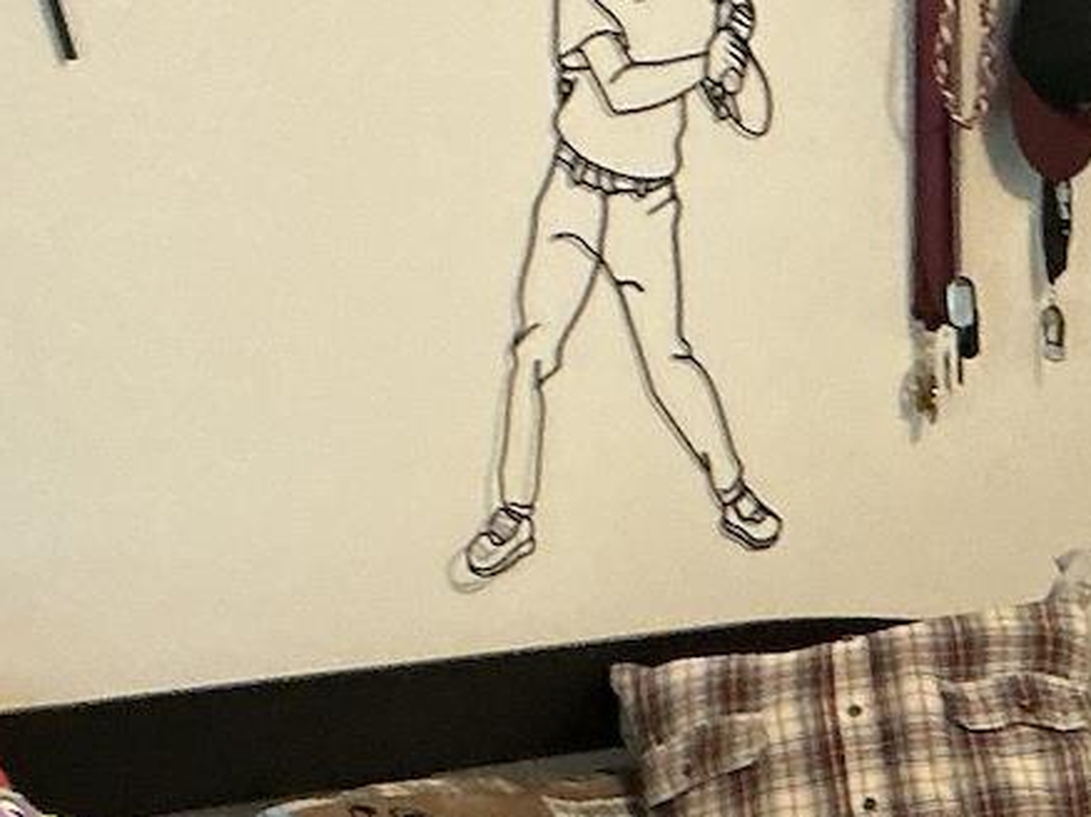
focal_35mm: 131
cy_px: 755
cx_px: 1387
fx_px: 4126
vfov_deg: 11.2
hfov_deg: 14.5
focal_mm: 3
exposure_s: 1/60
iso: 250
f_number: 1.8
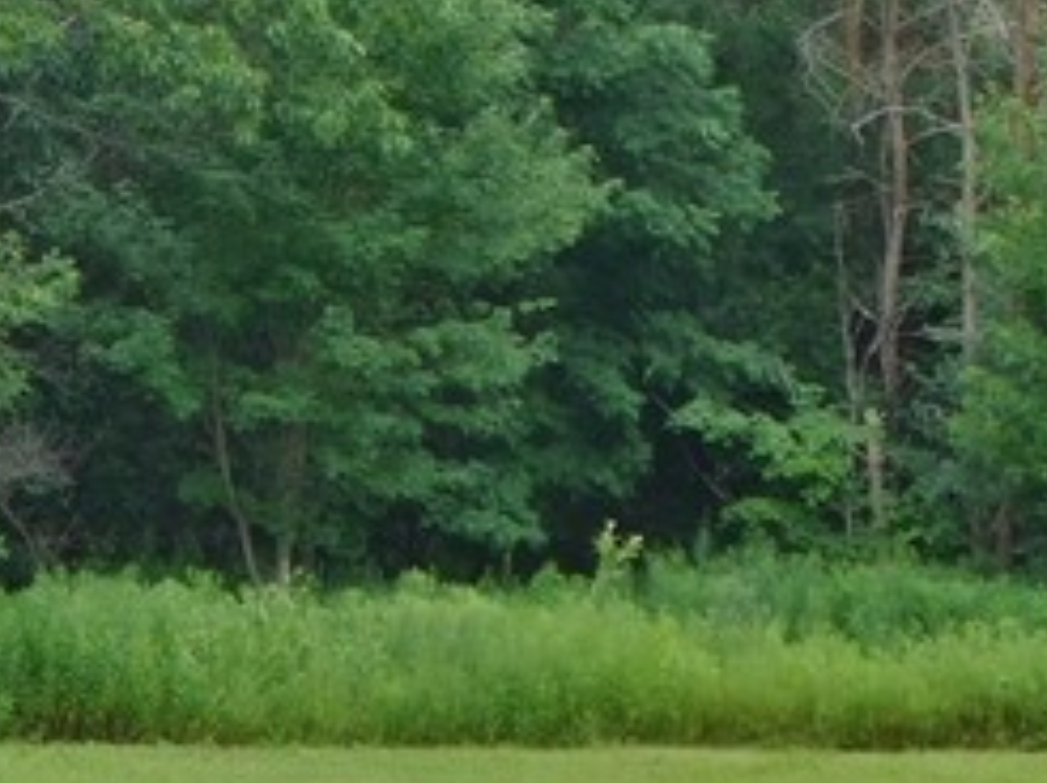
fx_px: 7433
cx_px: 217
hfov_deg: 8.0
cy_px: -315
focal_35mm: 246
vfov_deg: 6.0
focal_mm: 10.4
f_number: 4
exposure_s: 1/160
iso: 125
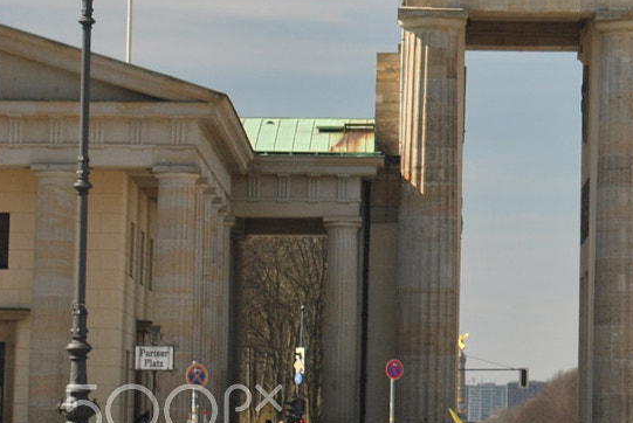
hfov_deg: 9.8
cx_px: 928
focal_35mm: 204
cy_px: -61
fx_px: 3591
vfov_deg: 6.7
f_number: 5.3
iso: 200
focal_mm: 46
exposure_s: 1/250
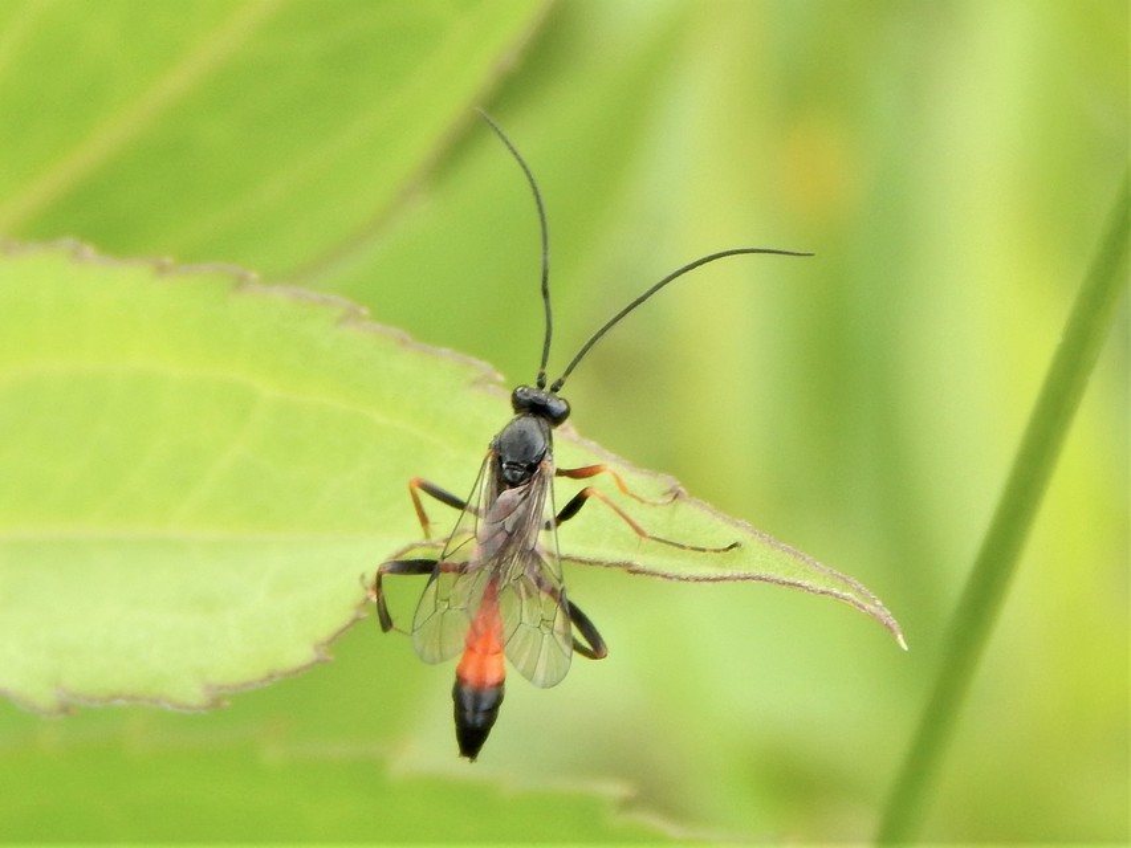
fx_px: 5947
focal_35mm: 182
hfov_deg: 10.9
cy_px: 424
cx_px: 566
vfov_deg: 8.2
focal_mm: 32.8
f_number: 5.3
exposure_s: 1/50
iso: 125
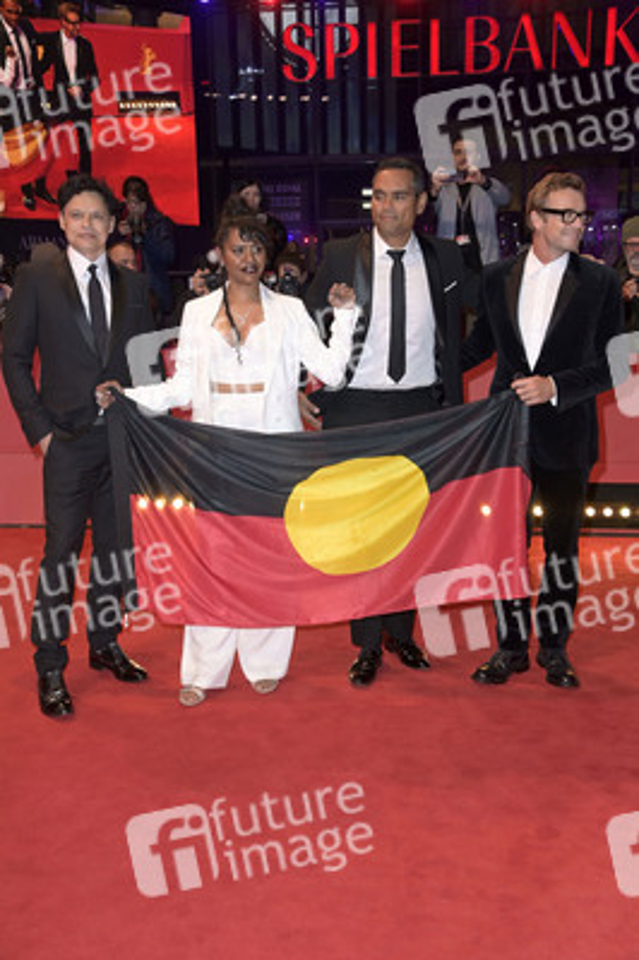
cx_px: 320
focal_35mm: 40
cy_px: 480
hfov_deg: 33.3
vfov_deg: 48.5
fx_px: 1067
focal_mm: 40
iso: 1250
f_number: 6.3
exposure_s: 1/250
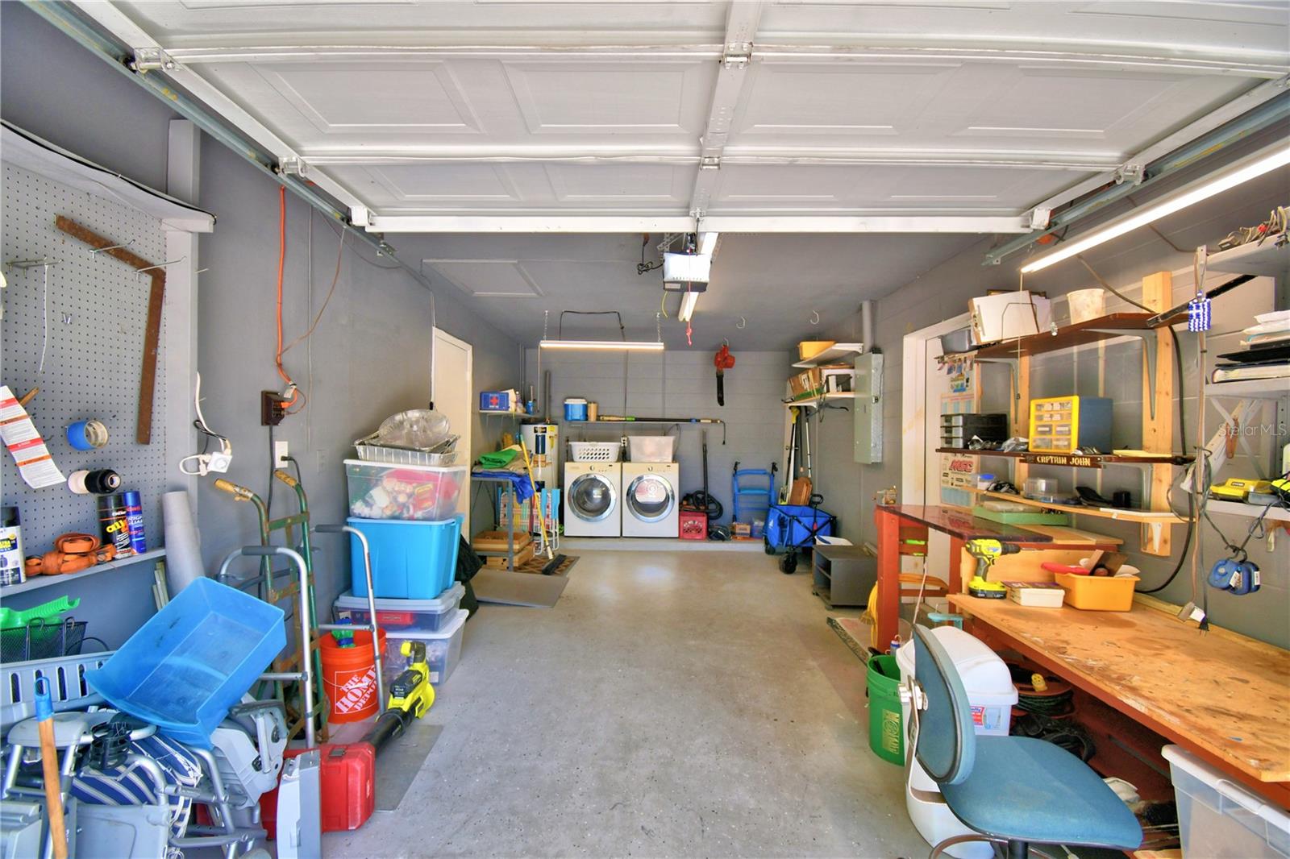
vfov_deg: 77.3
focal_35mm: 15
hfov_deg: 100.4
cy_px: 430
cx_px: 645
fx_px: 537
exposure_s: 1/160
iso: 200
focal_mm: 10
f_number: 4.5
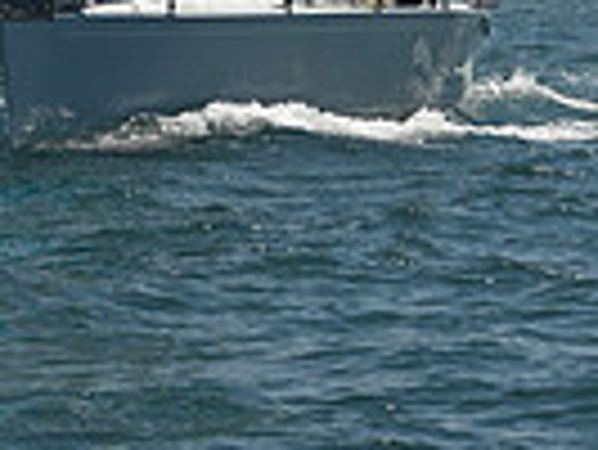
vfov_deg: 4.9
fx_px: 5084
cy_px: -828
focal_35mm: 294
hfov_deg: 6.7
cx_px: -65
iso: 320
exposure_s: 1/1000
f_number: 11
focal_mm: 70
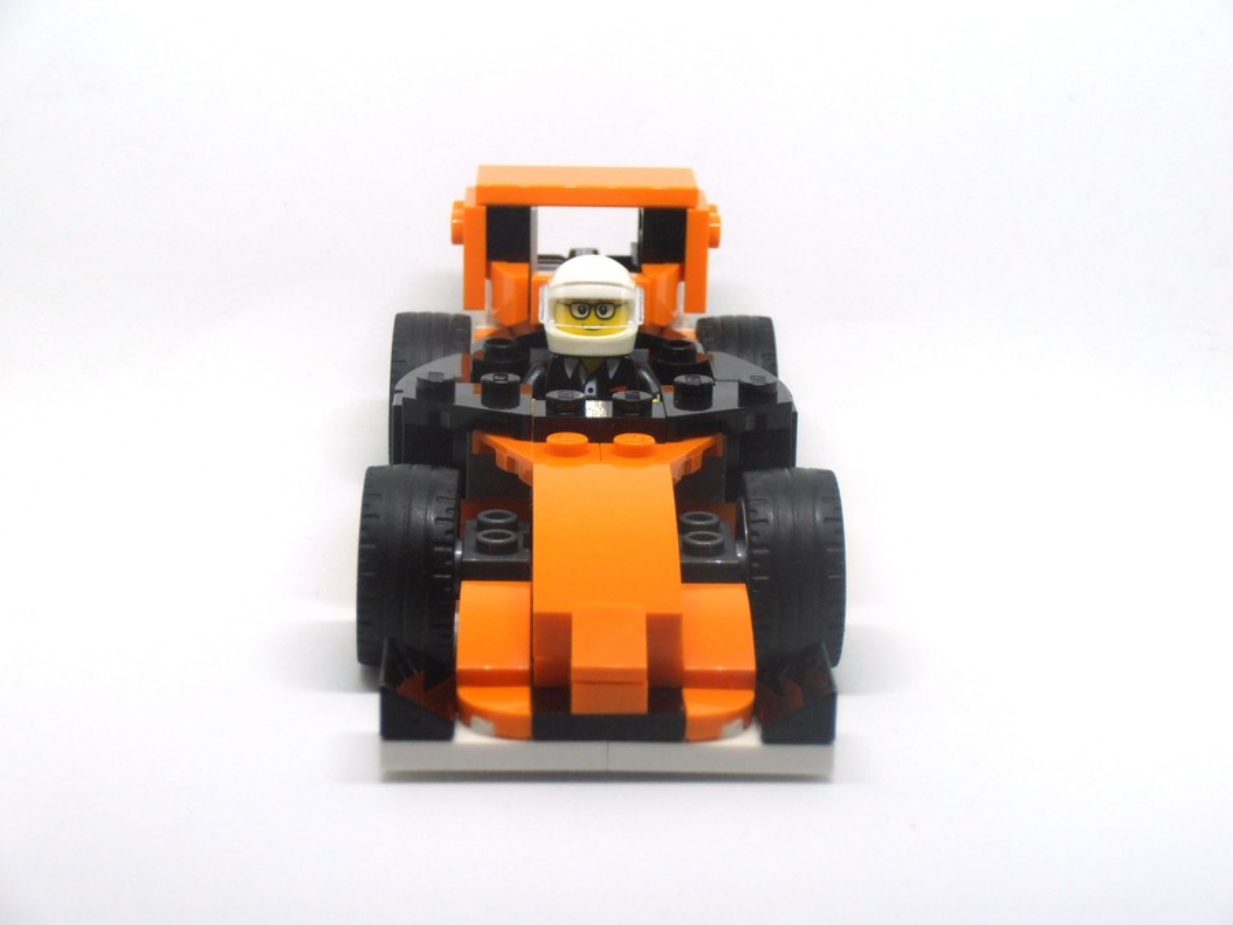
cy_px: 462
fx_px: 3135
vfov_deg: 16.8
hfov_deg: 22.3
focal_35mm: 88
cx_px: 616
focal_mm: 15.51
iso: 125
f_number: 5.1
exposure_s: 1/50
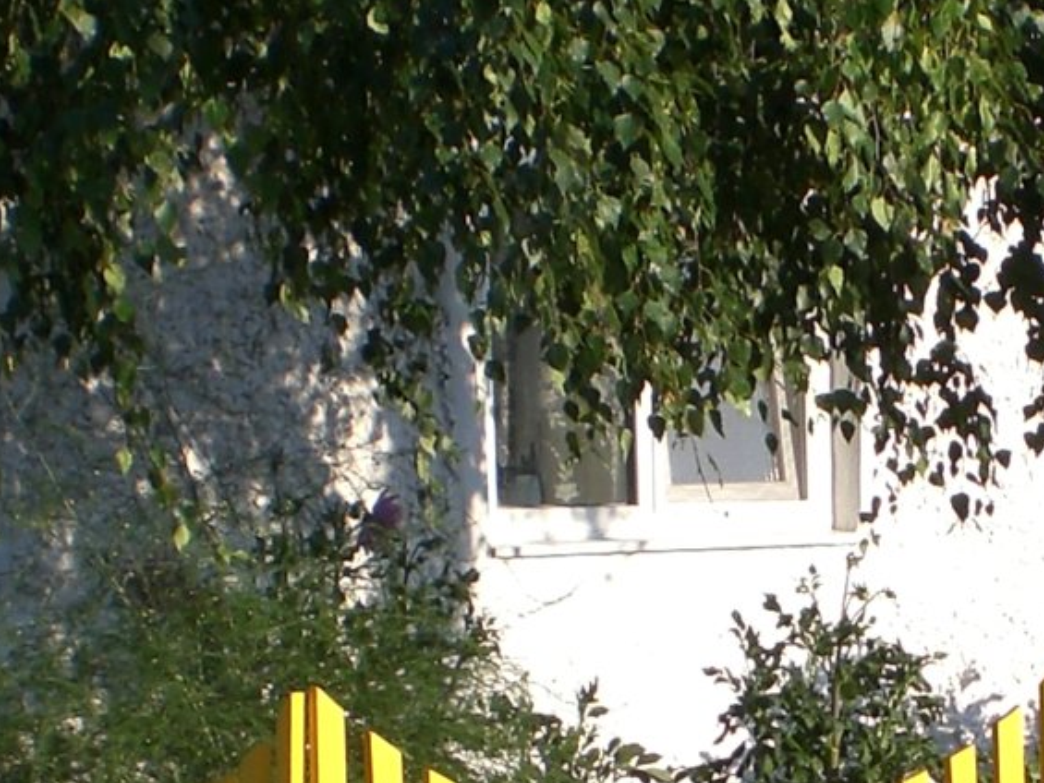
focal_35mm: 148
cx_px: 1135
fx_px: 4465
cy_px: 899
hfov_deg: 13.1
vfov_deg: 9.9
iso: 50
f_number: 4.4
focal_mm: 6.3
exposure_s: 1/320
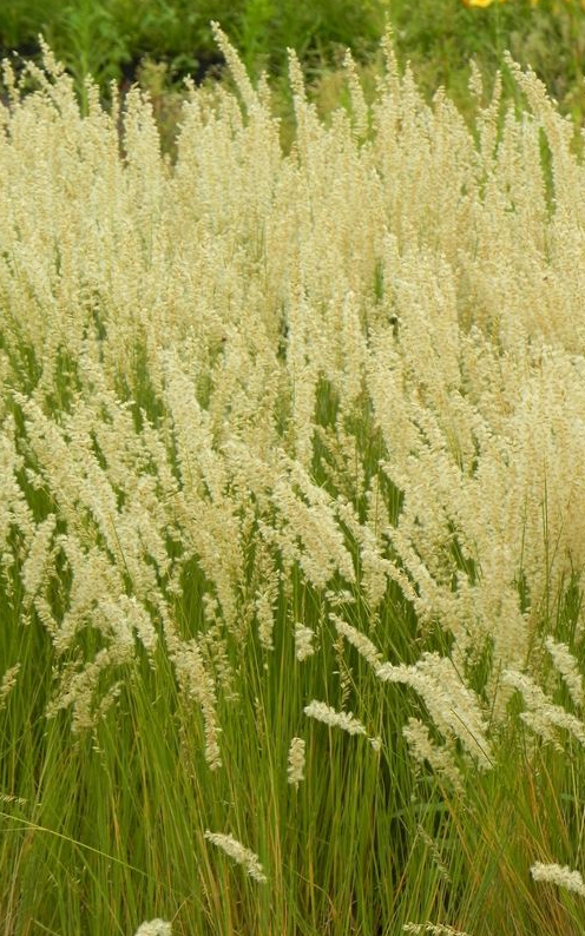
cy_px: 467
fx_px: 4415
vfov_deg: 12.1
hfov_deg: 7.6
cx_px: 264
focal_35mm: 173
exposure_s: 1/400
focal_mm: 28.8
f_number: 5
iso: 160
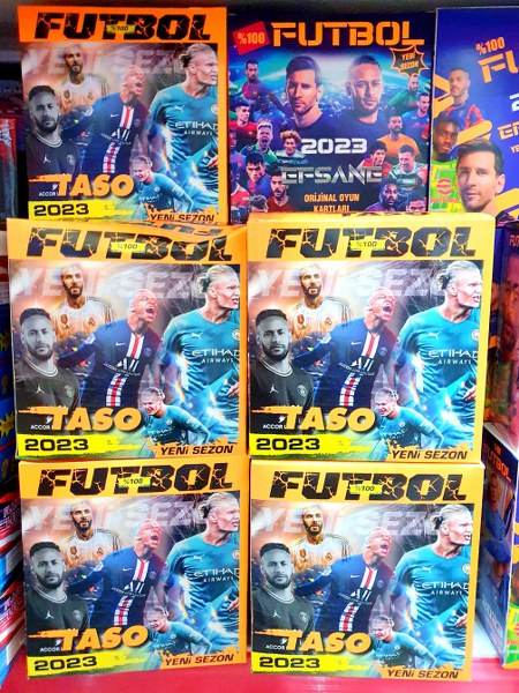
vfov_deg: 67.3
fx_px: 520
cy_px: 346
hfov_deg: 53.1
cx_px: 260
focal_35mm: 26
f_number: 1.5
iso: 640
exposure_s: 1/50
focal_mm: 4.32
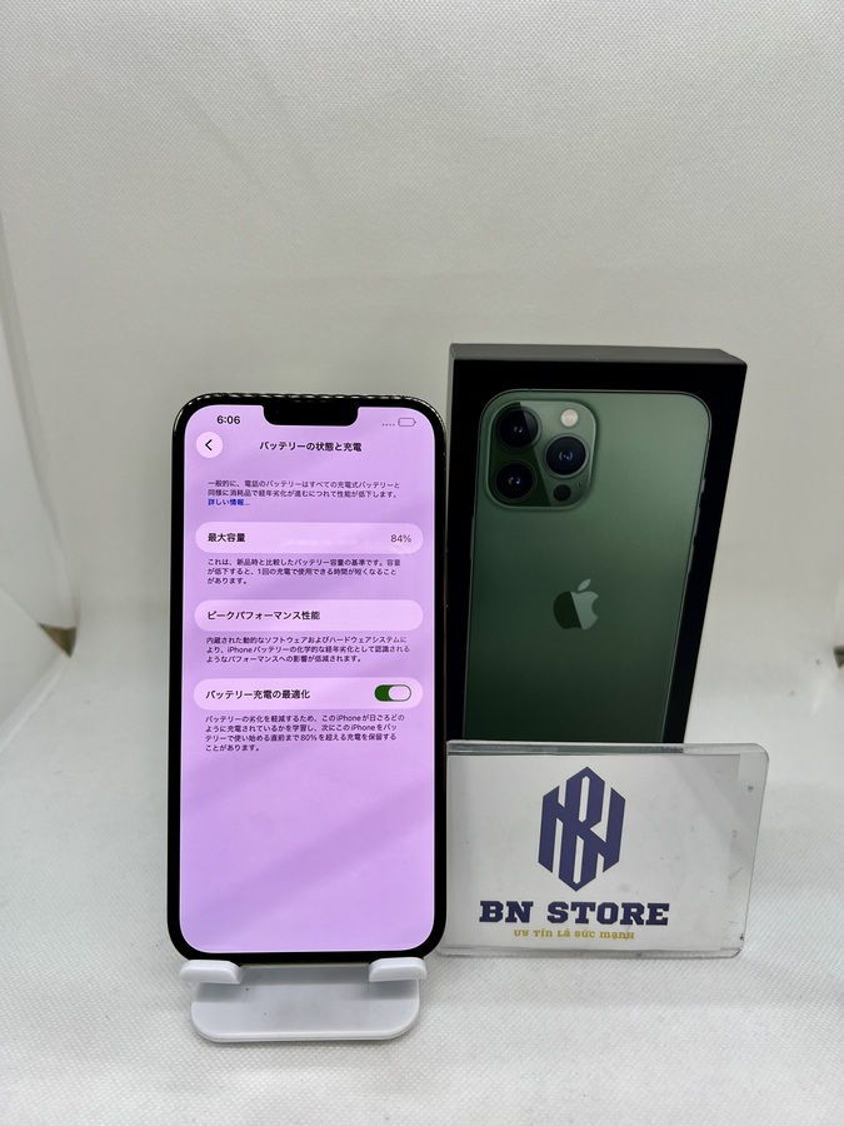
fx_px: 845
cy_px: 563
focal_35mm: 26
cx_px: 422
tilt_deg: -20.5
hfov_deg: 53.1
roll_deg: -1.4
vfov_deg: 67.3
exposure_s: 1/208
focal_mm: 5.7
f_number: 1.5
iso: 40
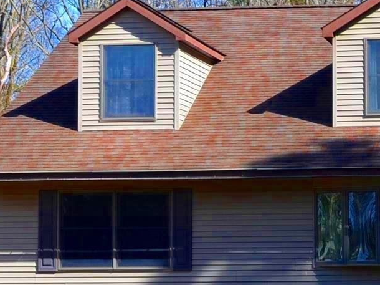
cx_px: 422
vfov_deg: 10.2
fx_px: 1591
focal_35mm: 145
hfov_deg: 13.3
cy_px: 170
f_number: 8
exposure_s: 1/250
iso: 200
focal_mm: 30
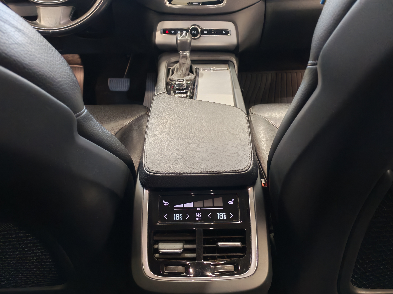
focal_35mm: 32
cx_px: 196
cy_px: 147
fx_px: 363
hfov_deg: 56.8
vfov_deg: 44.2
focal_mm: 6.12
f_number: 1.9
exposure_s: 1/33
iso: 2500
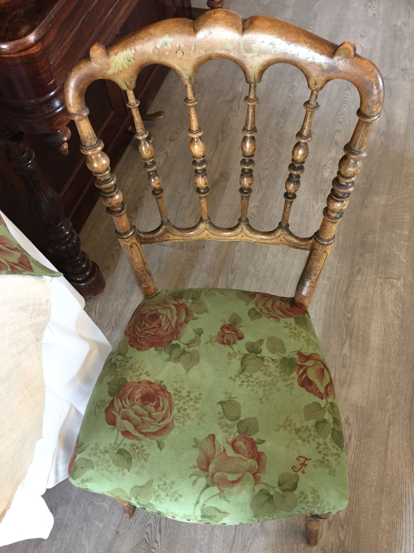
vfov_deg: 61.7
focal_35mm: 29
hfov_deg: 48.2
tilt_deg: -56.0
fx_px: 462
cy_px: 276
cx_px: 207
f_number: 2.2
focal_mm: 4.15
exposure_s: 1/33
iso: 160
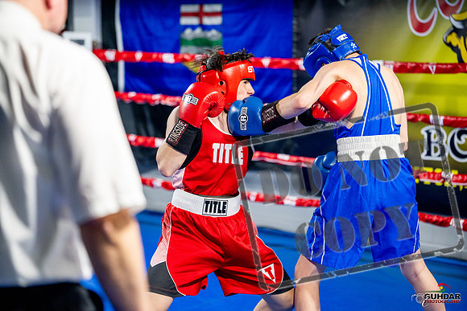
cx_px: 234
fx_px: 1025
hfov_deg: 25.7
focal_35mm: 79
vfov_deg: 17.3
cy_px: 156
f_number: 2
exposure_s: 1/1000
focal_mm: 79
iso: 4000
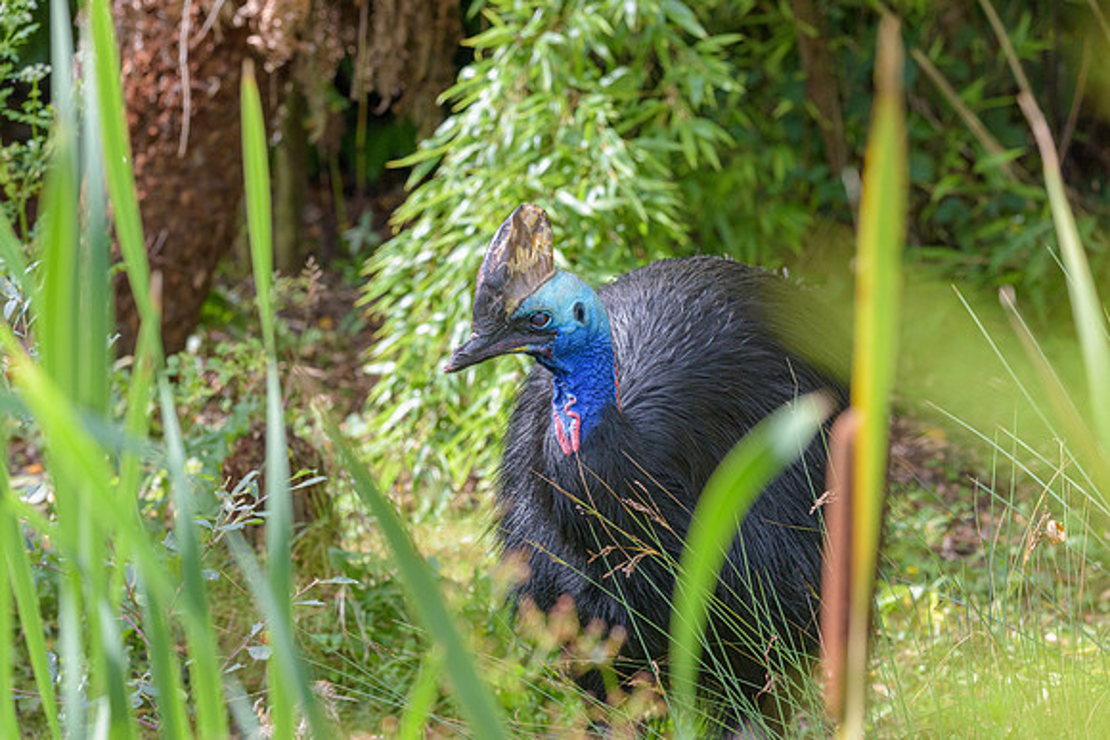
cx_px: 555
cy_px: 370
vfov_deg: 6.9
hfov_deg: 10.3
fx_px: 6168
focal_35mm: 200
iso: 1400
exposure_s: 1/800
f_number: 8
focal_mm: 200
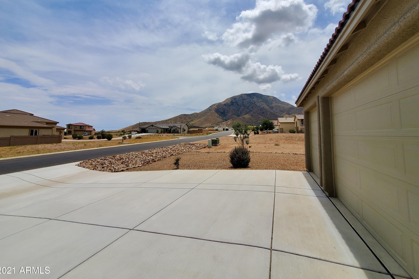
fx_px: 163
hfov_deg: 104.2
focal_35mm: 14
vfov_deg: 80.9
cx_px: 212
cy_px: 122
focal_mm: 1.8
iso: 50
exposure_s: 1/2621
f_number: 2.2
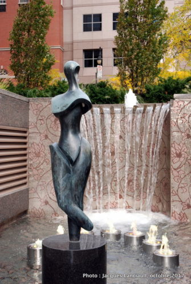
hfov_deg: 29.0
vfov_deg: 42.3
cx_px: 96
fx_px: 369
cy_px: 142
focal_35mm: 46
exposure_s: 1/160
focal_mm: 31
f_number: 6.3
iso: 400
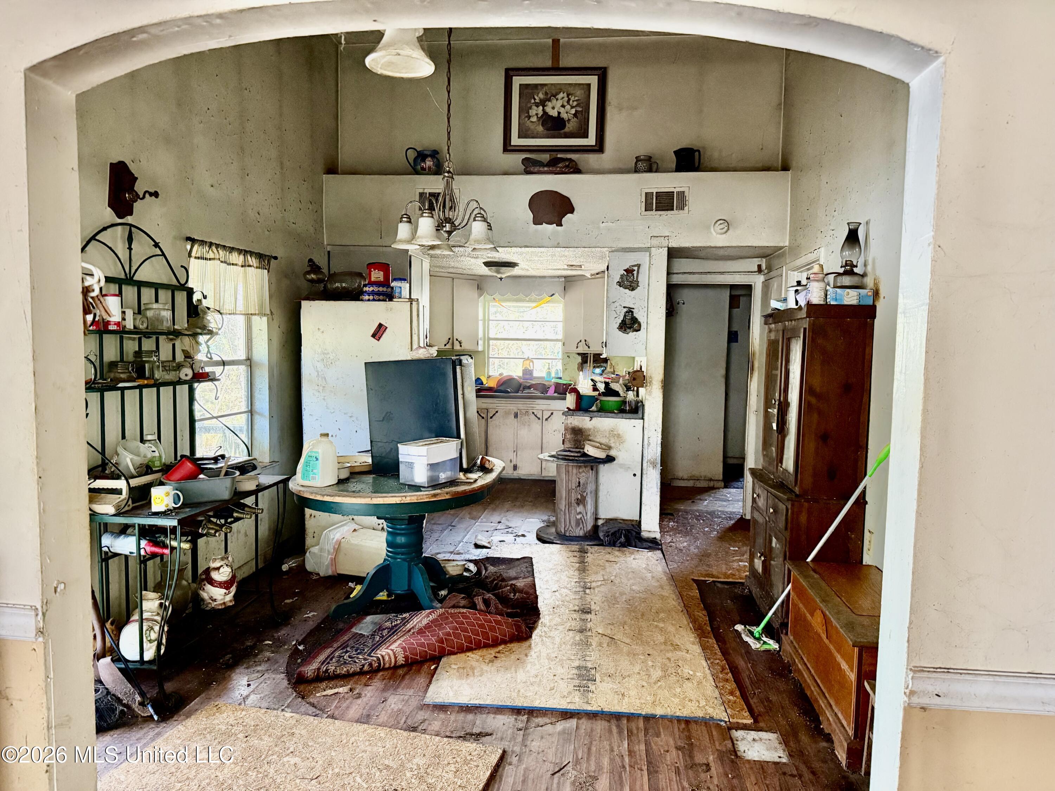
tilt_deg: -3.8
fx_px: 731
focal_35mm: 24
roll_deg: -1.2
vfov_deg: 56.8
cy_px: 396
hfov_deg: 71.6
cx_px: 528
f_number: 1.78
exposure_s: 1/60
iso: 800
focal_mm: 6.76
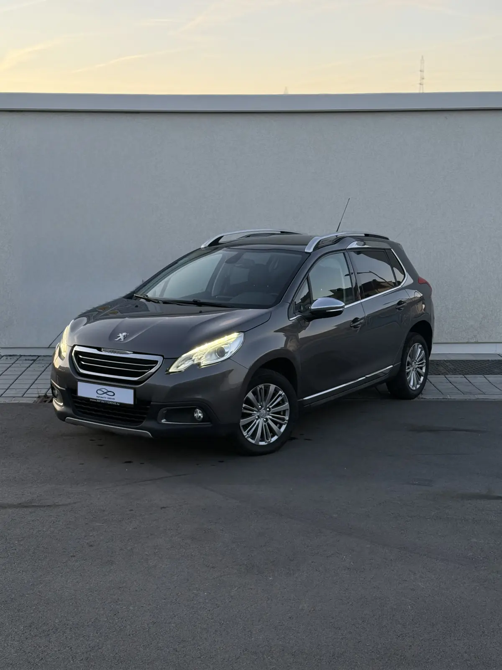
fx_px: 928
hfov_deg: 30.3
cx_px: 251
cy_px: 335
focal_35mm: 48
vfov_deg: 39.7
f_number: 1.78
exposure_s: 1/216
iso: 200
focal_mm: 6.76
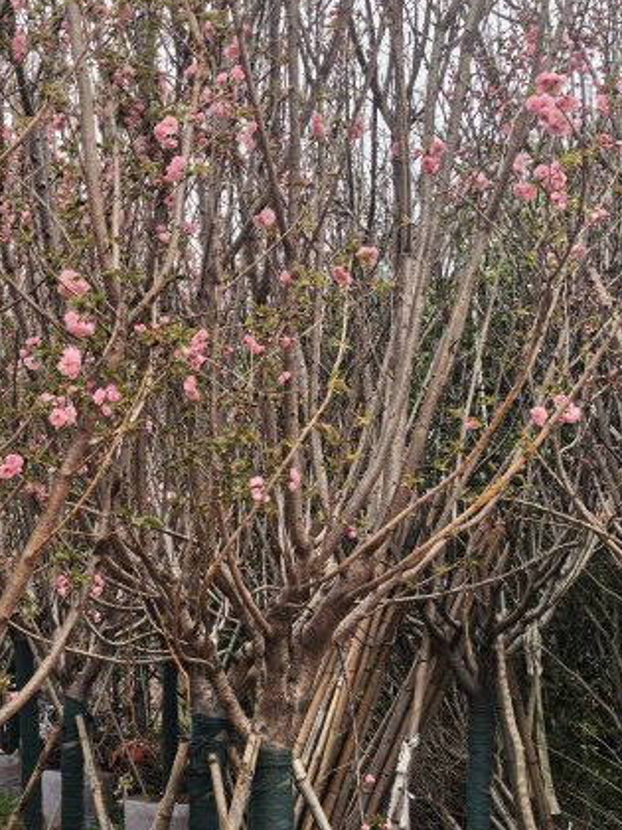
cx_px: 47
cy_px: 475
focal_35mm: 61
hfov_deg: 23.3
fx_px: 1461
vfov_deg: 31.6
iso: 50
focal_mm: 5.75
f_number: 2
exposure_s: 1/3636
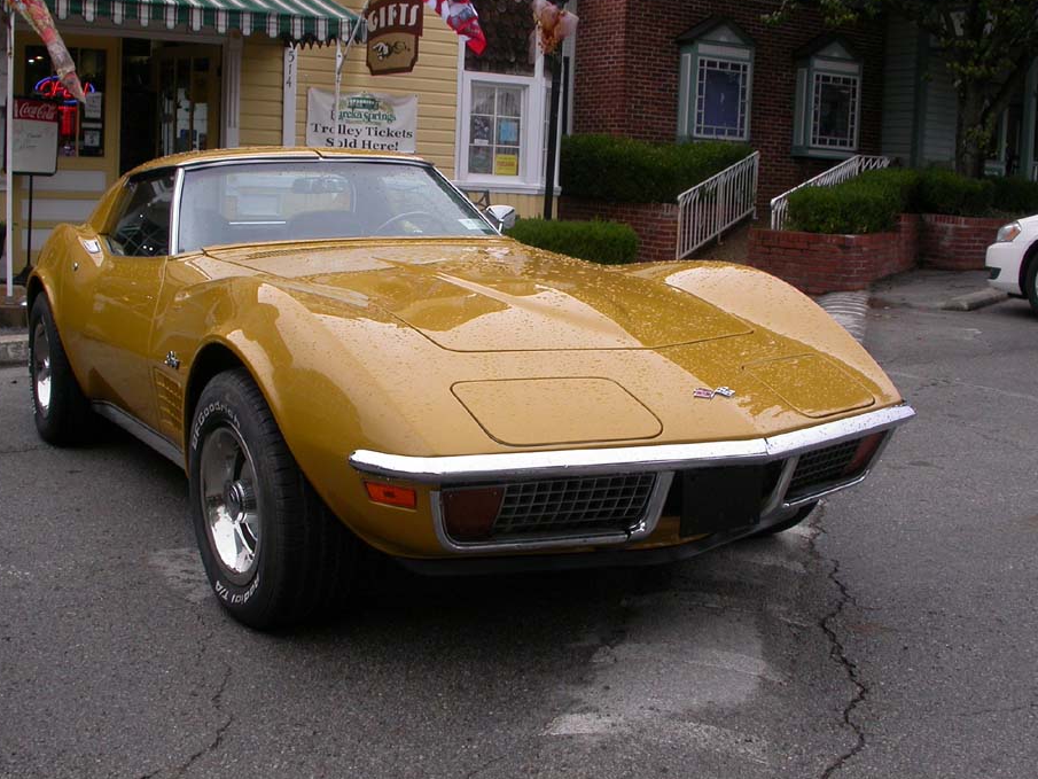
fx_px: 1290
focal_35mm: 43
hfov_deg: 43.8
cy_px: 350
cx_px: 478
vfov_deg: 33.6
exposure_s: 1/183
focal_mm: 7.85
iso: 100
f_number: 5.3
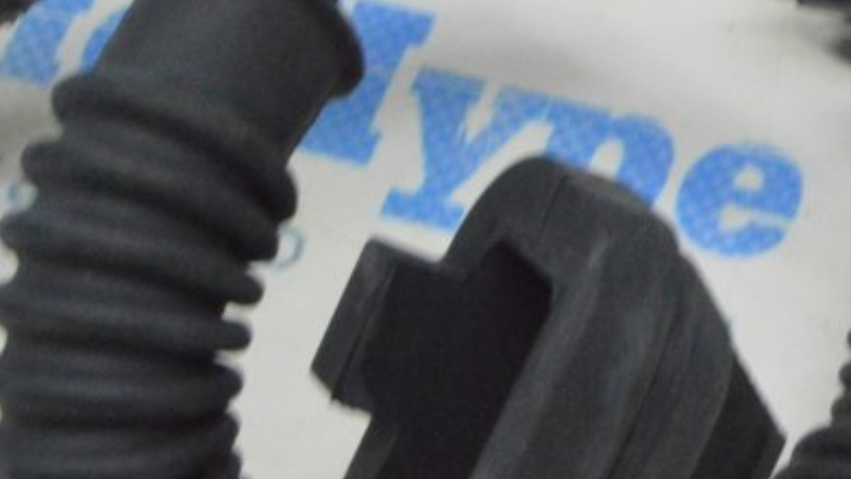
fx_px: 4265
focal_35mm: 189
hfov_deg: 11.2
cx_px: 940
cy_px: -125
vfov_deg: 6.4
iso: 6400
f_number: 20
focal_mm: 46
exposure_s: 1/20
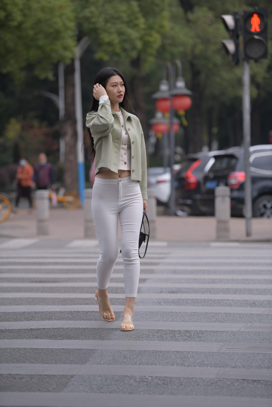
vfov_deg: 15.2
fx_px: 1530
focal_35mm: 135
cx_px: 136
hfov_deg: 10.2
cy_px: 204
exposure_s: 1/640
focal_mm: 135
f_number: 3.2
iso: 180
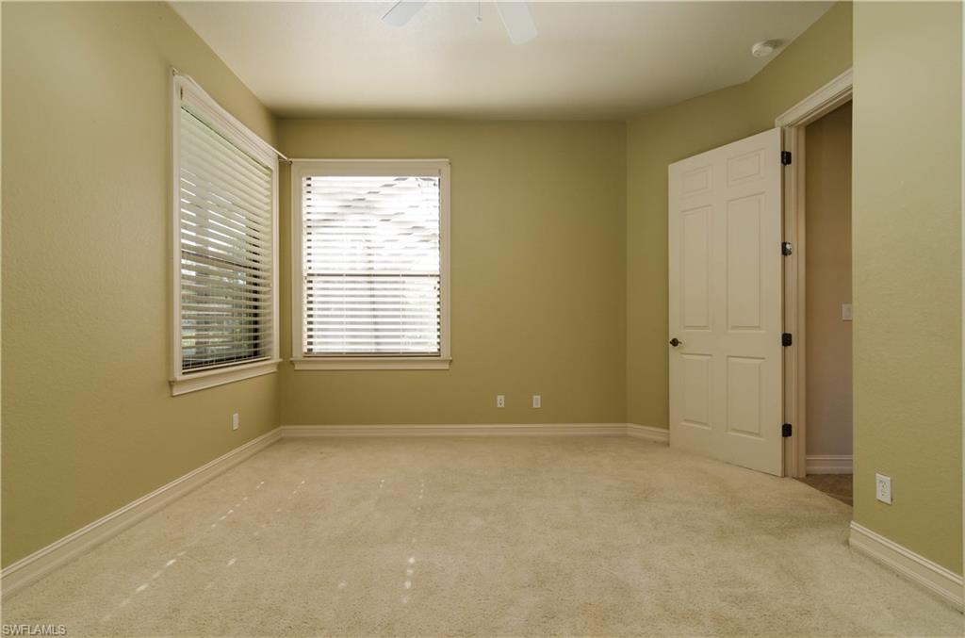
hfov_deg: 95.1
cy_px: 319
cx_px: 482
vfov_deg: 71.7
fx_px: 441
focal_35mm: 16
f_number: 9
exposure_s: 1/5
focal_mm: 11
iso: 200
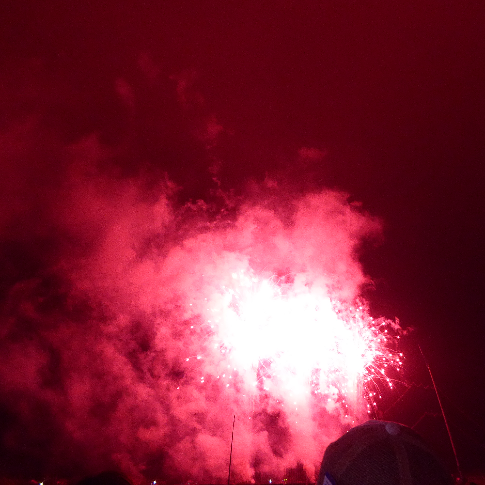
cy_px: 241
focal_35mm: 32
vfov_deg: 51.1
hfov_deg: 50.9
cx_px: 279
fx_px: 507
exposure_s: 1/20
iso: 400
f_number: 3.4
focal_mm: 4.7
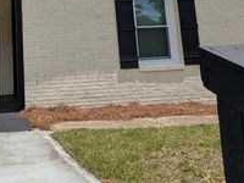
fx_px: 282
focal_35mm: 40
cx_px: 37
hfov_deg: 43.7
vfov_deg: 33.9
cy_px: 16
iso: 42
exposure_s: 1/2732
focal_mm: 2.35
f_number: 2.2
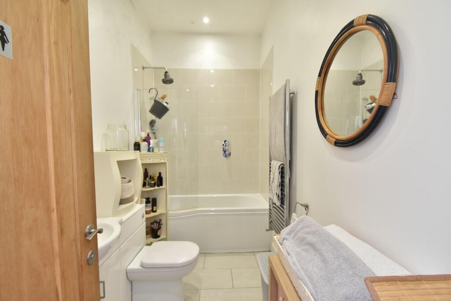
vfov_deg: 77.3
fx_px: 188
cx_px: 226
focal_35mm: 15
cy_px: 150
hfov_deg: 100.4
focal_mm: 10
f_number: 3.5
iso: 500
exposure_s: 1/10
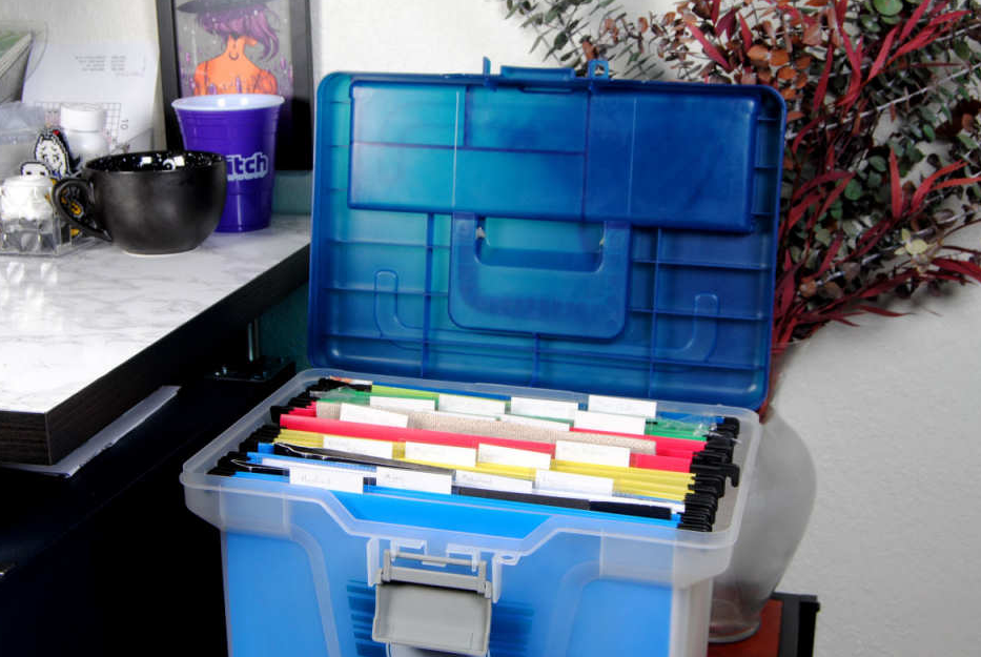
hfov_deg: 36.7
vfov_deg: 25.1
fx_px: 1474
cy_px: 348
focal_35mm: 54
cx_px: 414
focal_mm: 28
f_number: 9
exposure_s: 1/2.5
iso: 200
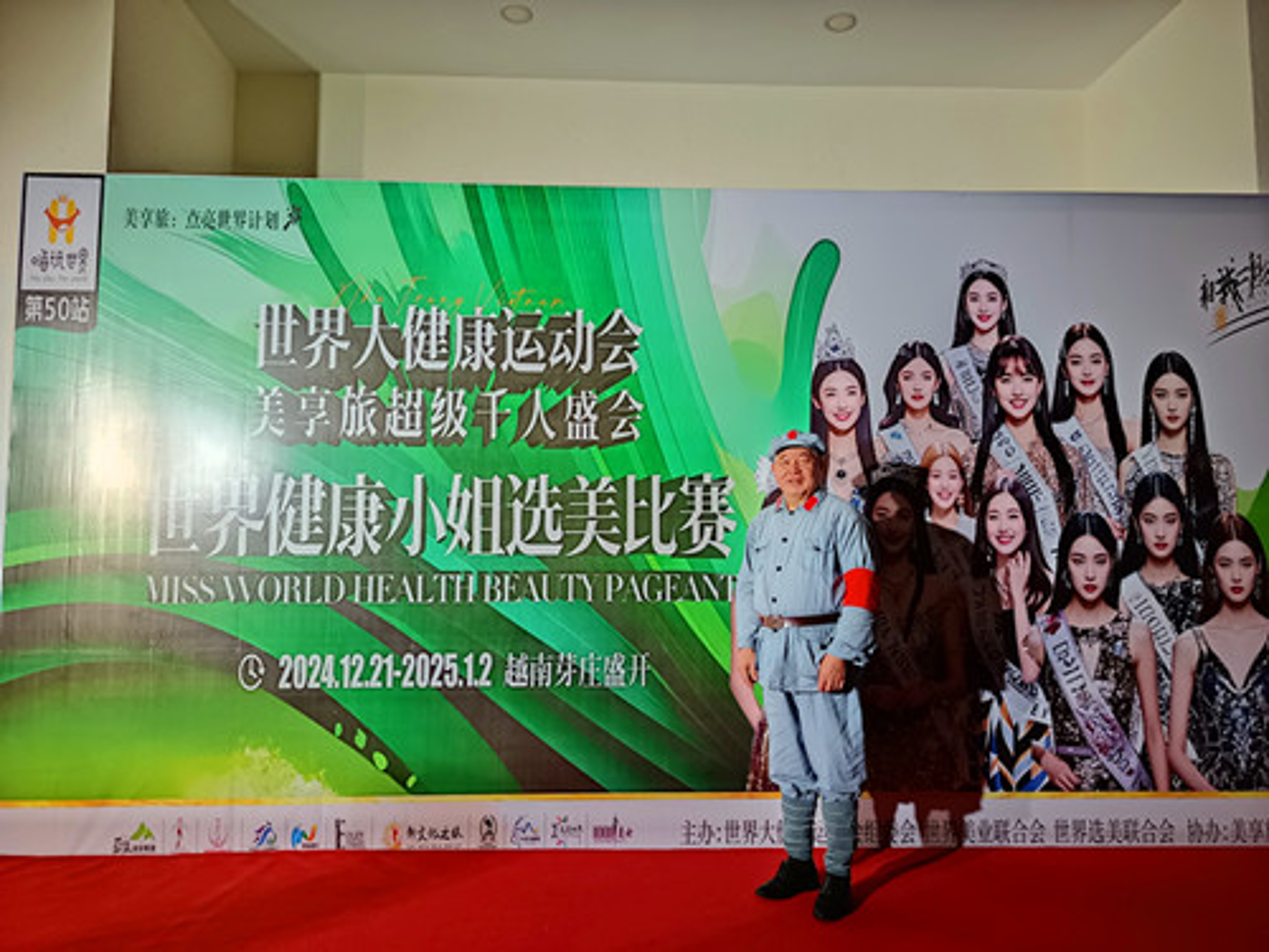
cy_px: 476
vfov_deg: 56.8
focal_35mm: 24
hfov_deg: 71.6
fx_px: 880
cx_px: 634
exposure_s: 1/50
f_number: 1.75
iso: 636
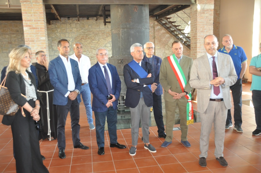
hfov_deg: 57.3
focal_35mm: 33
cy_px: 86
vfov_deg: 39.9
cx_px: 130
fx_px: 239
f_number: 3.8
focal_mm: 22
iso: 1000
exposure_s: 1/60
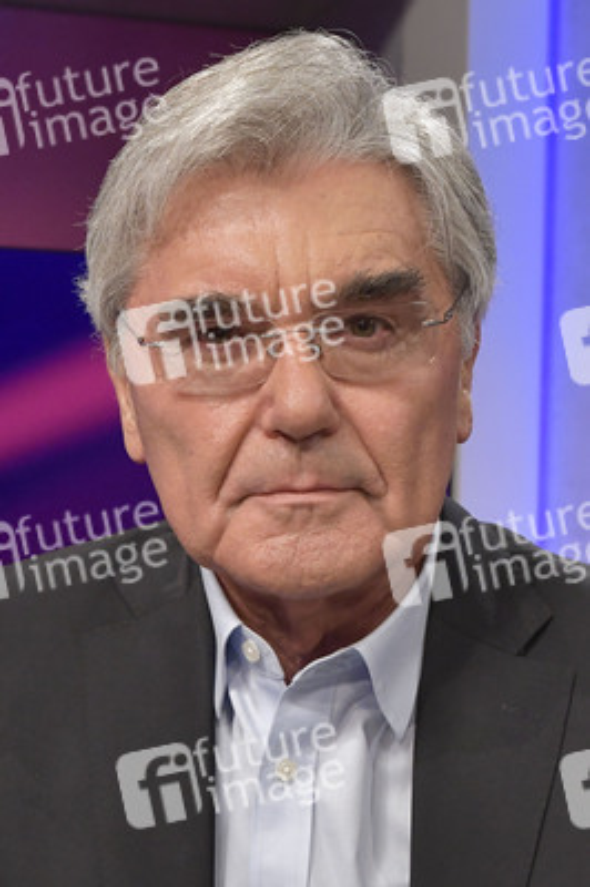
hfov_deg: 42.3
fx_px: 763
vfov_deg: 60.3
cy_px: 444
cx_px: 295
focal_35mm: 31
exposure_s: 1/200
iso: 2500
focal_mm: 31
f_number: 6.3
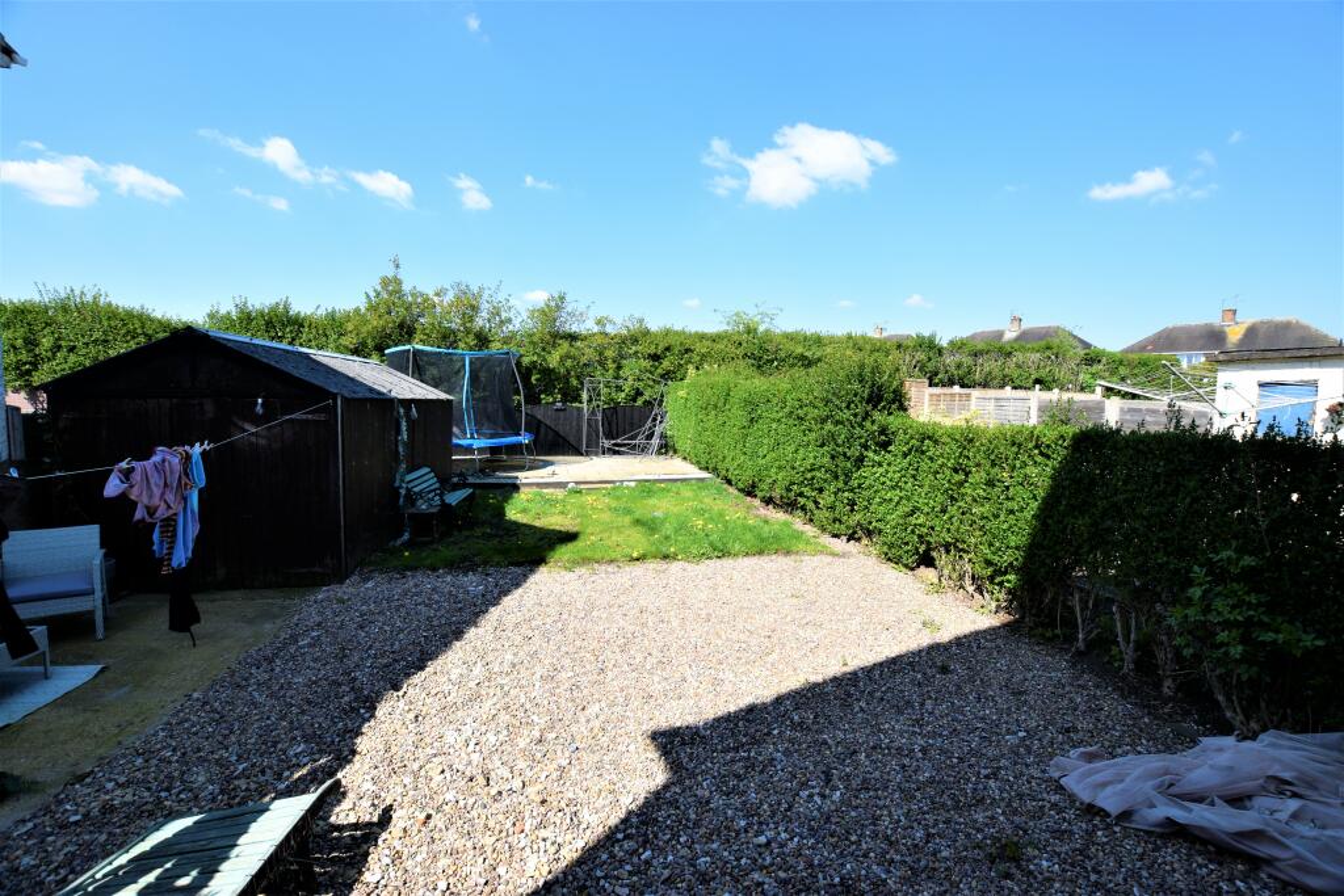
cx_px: 672
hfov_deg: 100.4
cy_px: 448
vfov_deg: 77.3
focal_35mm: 15
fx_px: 560
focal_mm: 10
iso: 200
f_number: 9
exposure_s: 1/320
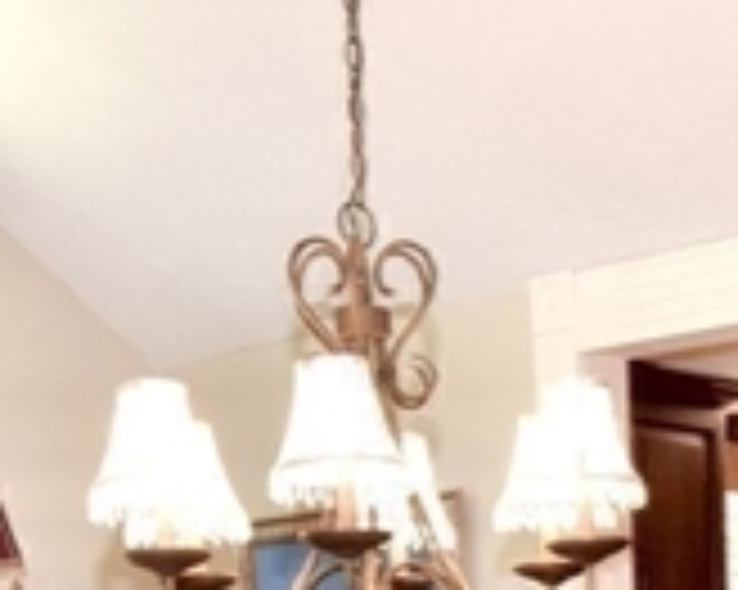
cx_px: 680
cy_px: 1119
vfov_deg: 13.8
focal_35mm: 97
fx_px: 2116
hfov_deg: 19.4
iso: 800
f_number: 4.5
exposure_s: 1/80
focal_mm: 11
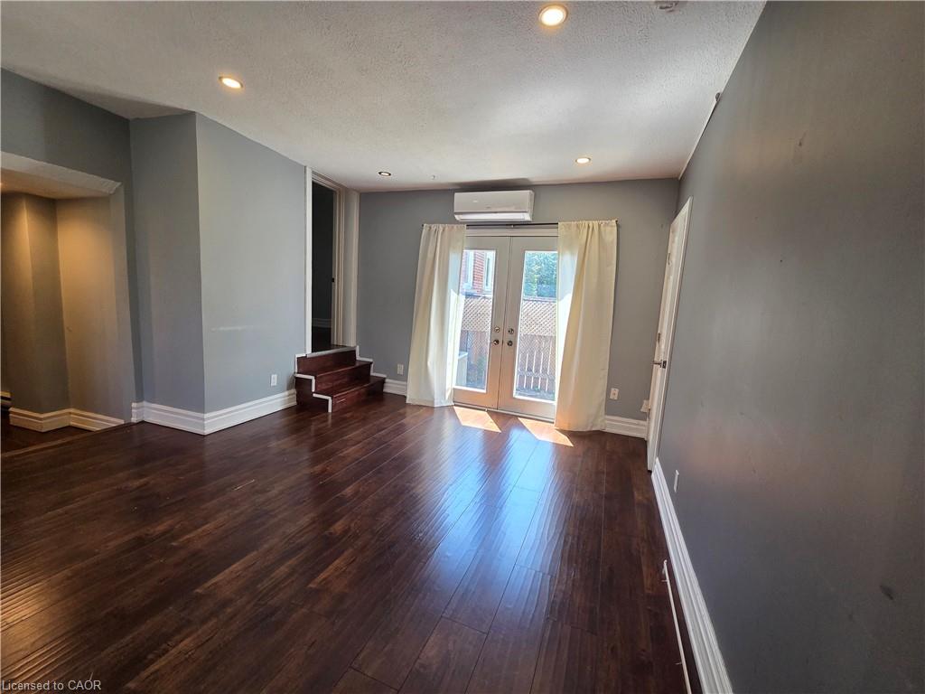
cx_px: 462
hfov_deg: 106.2
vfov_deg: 89.9
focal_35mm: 13
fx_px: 347
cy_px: 347
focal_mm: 2.2
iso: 125
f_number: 2.2
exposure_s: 1/120
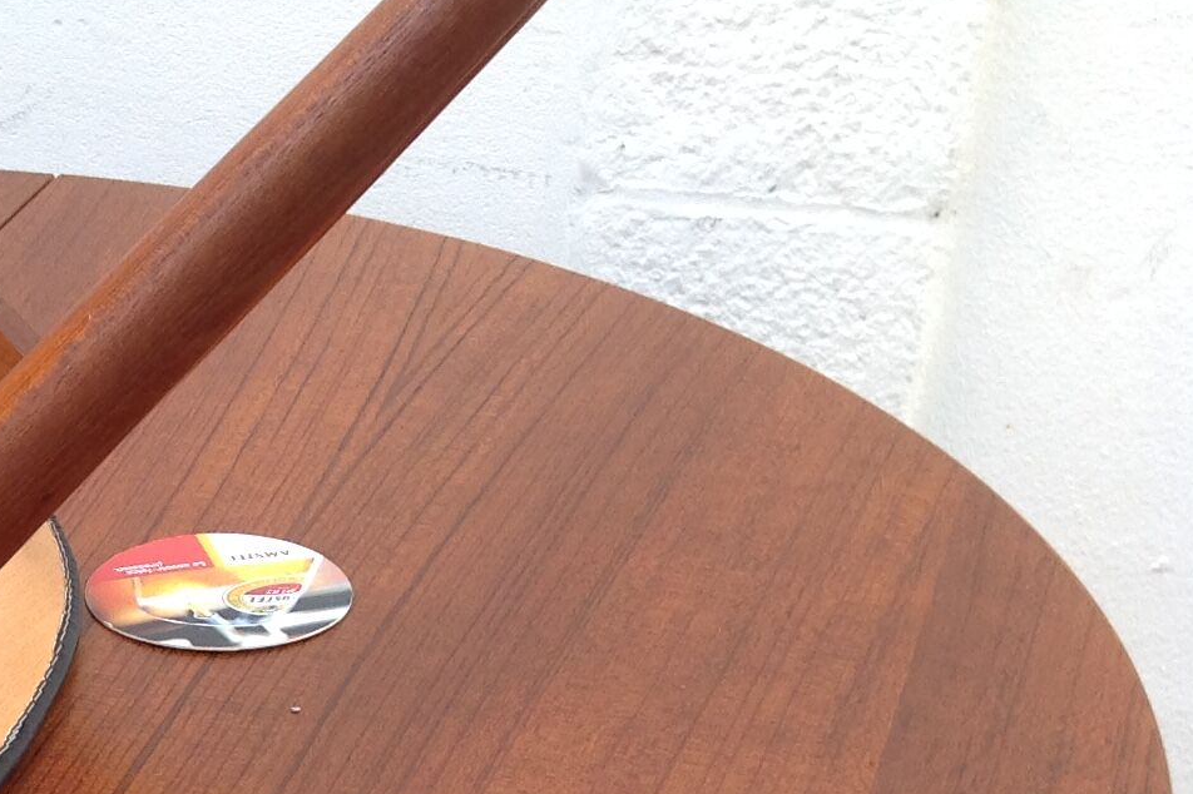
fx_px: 3279
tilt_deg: -35.5
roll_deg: +3.8
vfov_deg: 13.1
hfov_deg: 18.9
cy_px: 1196
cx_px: -417
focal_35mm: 99
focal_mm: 4.28
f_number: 2.4
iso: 50
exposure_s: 1/120
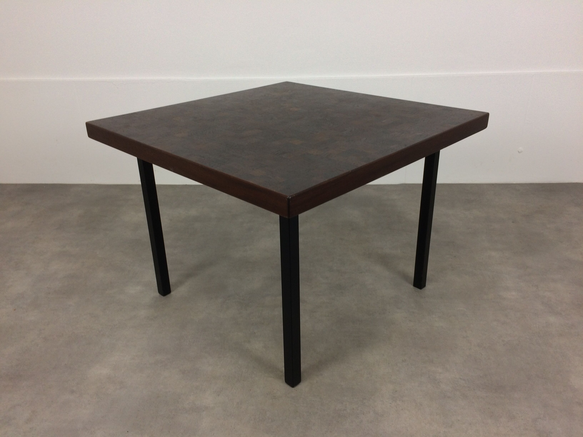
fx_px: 488
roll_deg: +0.1
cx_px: 292
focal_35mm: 29
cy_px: 218
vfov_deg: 48.2
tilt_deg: -25.2
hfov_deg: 61.7
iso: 40
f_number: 2.2
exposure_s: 1/33
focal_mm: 4.15
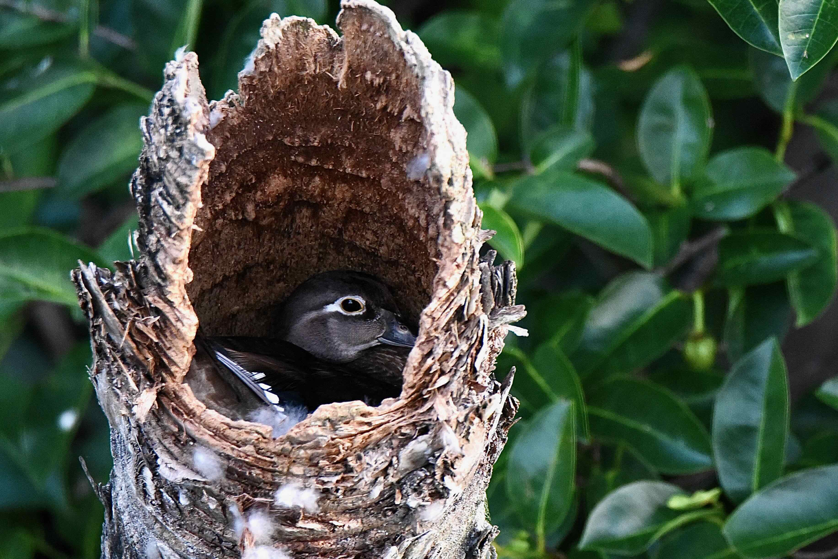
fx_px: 11643
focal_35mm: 500
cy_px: 280
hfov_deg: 4.1
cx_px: 419
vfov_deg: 2.8
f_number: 6.3
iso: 5000
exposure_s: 1/250
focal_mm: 500
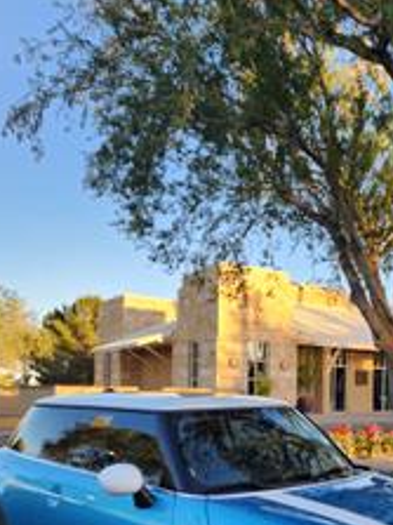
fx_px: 591
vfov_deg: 45.9
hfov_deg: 36.2
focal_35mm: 39
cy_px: 405
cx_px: 278
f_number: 1.8
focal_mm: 6.4
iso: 16
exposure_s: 1/180
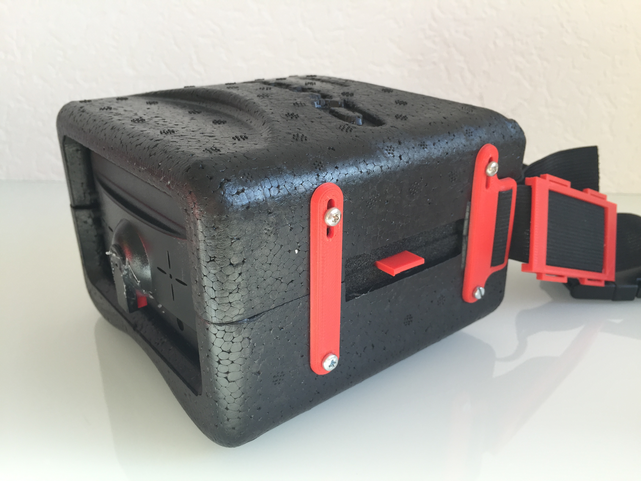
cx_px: 320
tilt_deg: -22.6
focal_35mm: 29
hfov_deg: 61.7
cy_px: 240
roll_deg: +1.2
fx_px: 537
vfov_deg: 48.2
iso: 50
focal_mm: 4.15
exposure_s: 1/120
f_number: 2.2
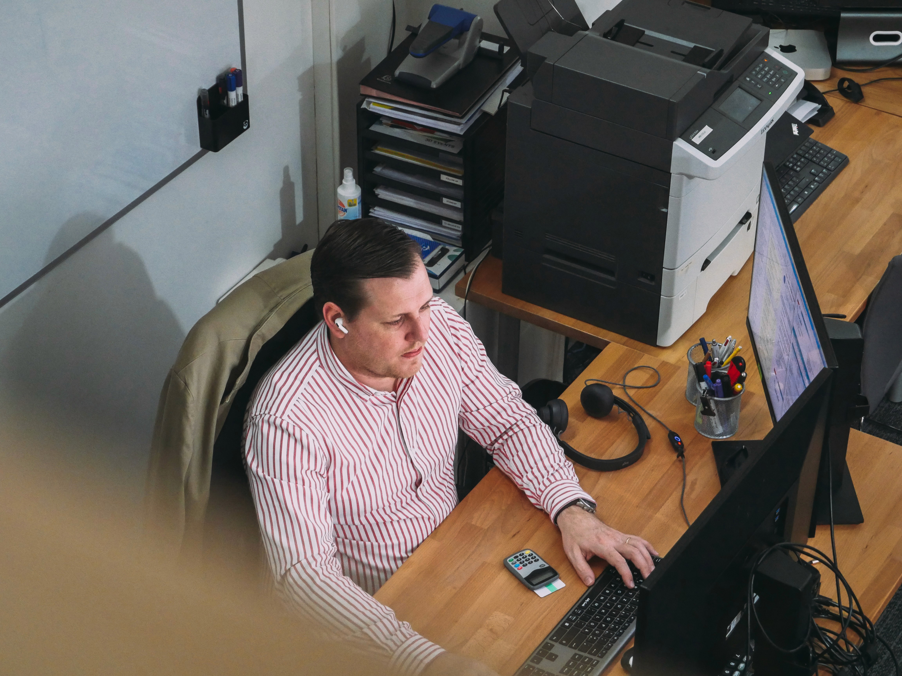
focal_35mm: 86
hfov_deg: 22.8
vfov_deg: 17.2
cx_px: 451
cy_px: 338
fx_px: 2241
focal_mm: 43
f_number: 5.6
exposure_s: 1/60
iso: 3200
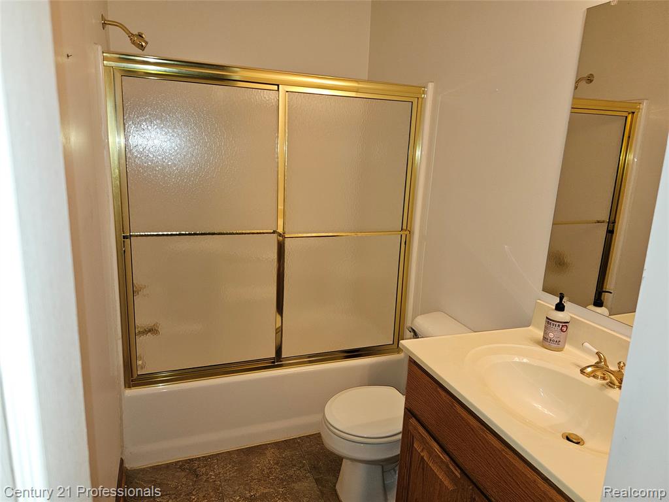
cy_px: 251
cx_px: 334
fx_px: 445
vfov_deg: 58.9
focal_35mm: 23
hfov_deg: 73.9
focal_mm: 6.3
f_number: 1.7
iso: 125
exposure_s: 1/60
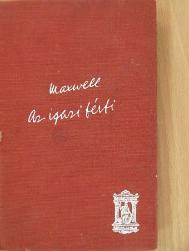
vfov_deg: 24.7
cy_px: 126
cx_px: 94
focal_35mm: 79
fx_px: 575
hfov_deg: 18.7
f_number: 3.5
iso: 200
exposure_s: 1/10.2
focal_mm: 13.2
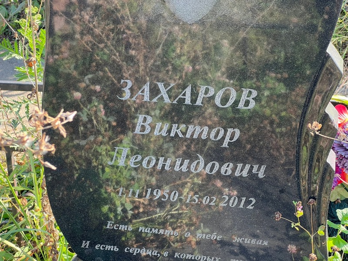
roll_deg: +0.9
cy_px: 130
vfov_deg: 19.1
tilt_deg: -24.1
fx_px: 774
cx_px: 174
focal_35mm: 77
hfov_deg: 25.3
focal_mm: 9
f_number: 2.8
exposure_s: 1/99
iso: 64
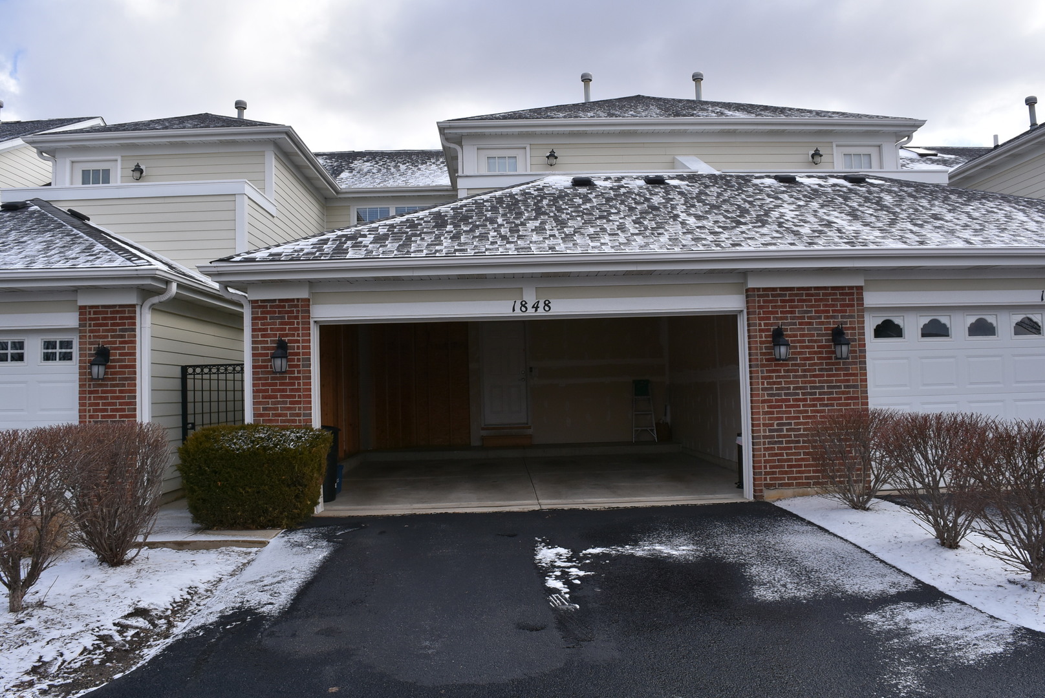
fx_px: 784
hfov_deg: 67.3
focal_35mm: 27
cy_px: 349
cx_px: 522
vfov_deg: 48.0
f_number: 8
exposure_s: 1/500
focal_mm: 18
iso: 320
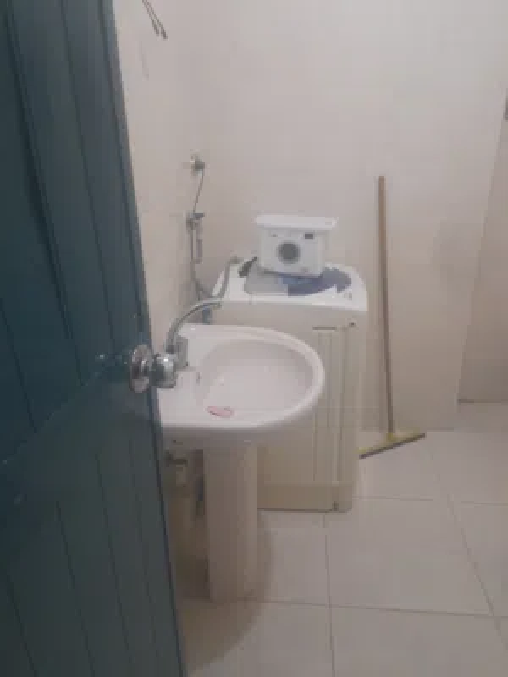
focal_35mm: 25
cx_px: 254
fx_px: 489
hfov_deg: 54.9
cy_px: 338
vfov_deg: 69.4
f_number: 2
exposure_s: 1/25
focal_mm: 4.6
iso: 400
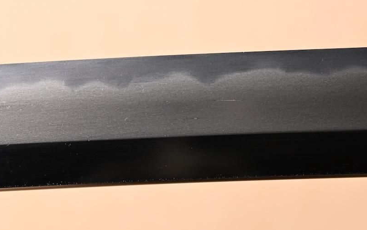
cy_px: 106
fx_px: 1890
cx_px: 198
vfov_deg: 7.0
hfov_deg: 11.1
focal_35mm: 189
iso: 100
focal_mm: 71
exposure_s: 1/2
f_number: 5.3
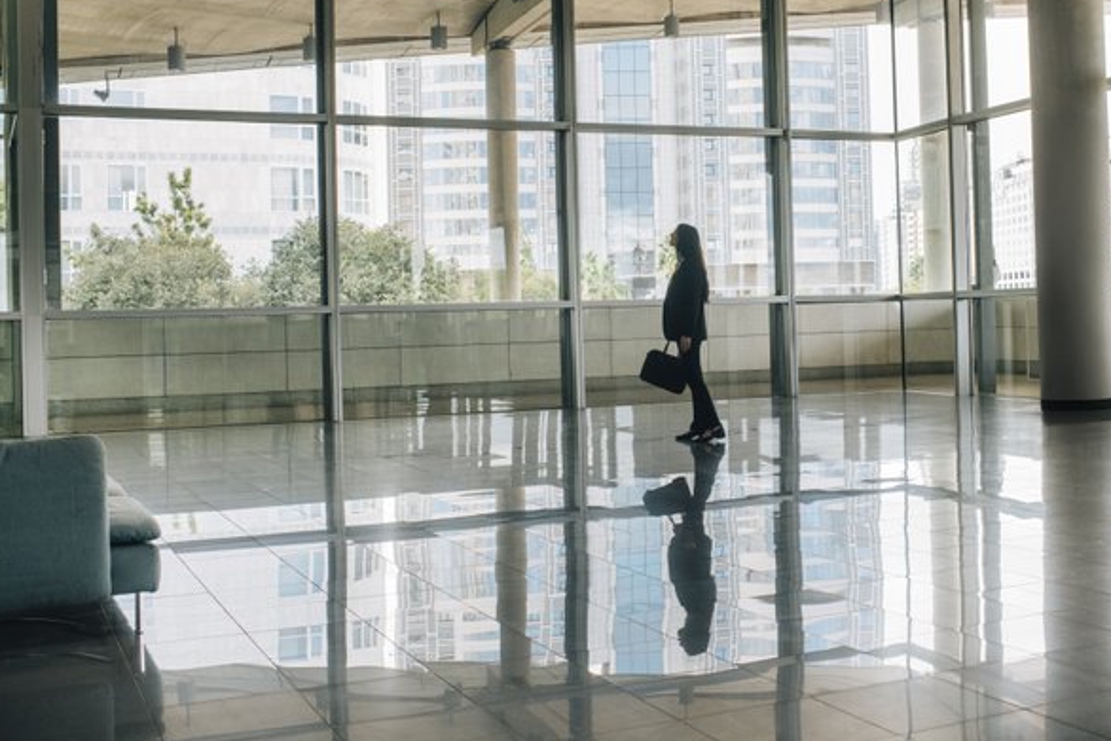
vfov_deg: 31.1
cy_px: 305
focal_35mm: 43
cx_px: 662
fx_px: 1327
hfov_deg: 45.2
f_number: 5
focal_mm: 35
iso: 1600
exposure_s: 1/250
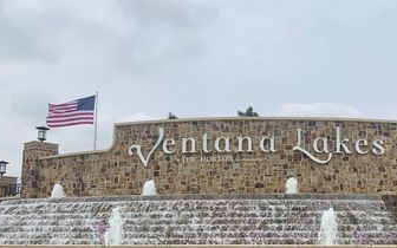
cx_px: 285
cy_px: 182
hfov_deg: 46.9
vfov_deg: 30.8
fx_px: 444
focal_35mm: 41
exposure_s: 1/2075
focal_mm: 4.25
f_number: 1.8
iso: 25
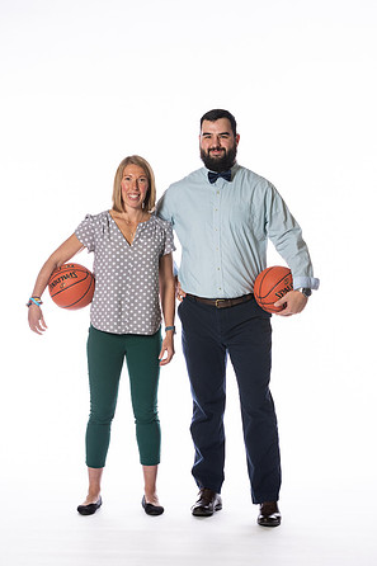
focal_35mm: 106
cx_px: 188
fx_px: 1666
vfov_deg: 19.3
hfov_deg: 12.9
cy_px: 283
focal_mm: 70
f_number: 5.6
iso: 100
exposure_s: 1/100
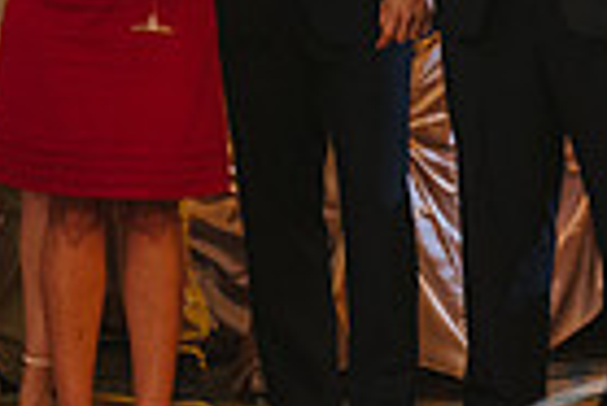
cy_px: 33
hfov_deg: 6.9
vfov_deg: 4.7
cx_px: 926
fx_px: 4929
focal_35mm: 292
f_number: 2.8
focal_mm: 70
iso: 1000
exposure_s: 1/80
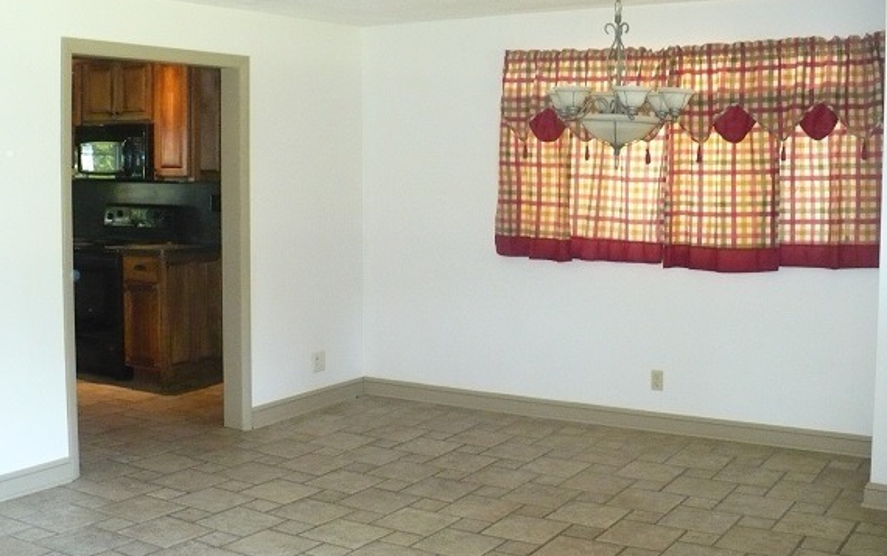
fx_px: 1064
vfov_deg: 29.2
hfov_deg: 45.2
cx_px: 409
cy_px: 221
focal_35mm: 44
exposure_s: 1/30
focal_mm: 6.1
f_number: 2.8
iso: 500
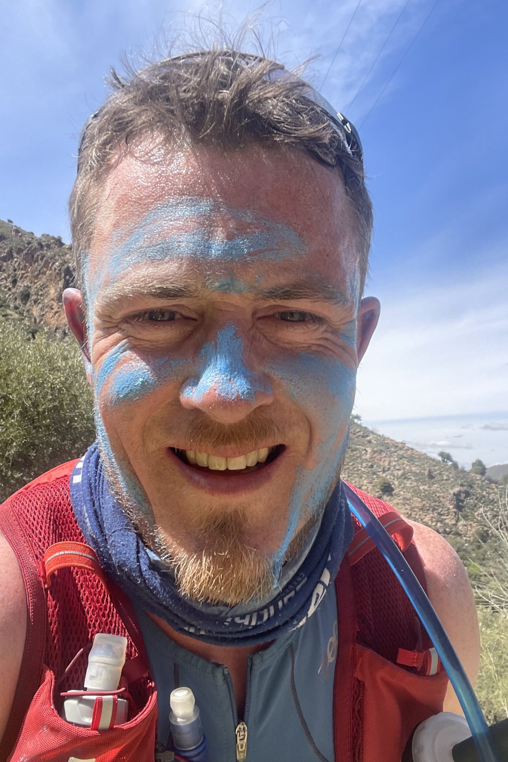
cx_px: 243
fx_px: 677
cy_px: 386
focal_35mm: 32
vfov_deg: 58.7
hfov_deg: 41.1
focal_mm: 2.71
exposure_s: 1/450
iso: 25
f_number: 2.2
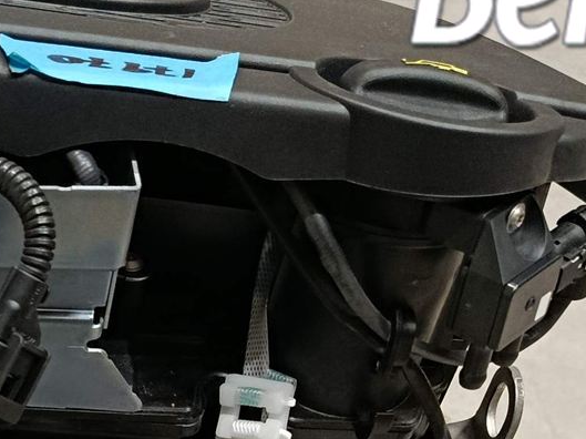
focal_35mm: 93
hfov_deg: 19.7
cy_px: 759
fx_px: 1573
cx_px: -132
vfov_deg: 14.2
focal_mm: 5.24
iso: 1420
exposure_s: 1/50
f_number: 1.7
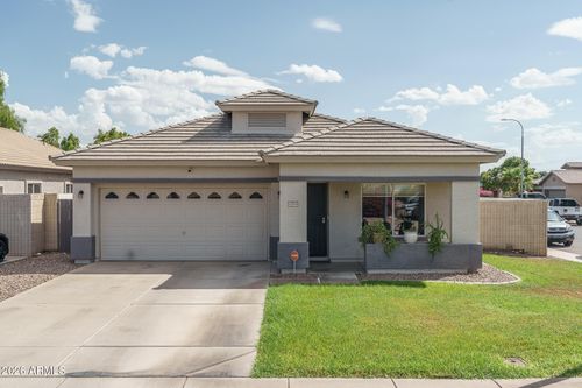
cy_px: 194
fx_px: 566
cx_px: 291
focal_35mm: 35
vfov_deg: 37.8
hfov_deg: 54.5
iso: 100
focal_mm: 35
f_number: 8
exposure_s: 1/125
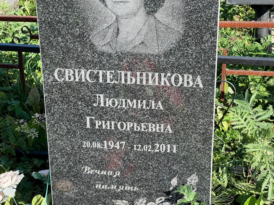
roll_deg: +2.0
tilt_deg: -26.5
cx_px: 137
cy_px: 102
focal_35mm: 77
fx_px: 609
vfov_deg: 19.1
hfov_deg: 25.3
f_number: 2.8
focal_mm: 9
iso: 32
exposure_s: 1/310
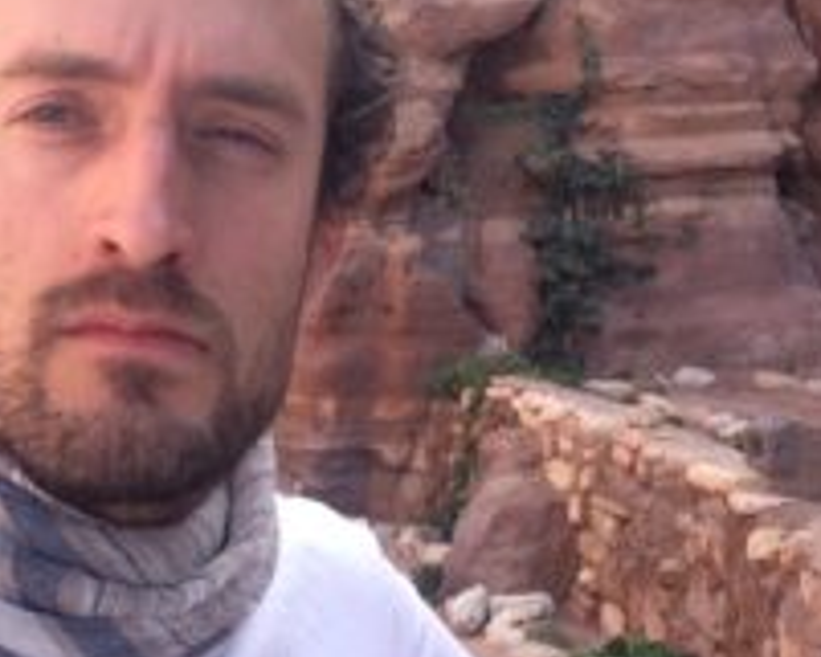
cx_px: 159
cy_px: 180
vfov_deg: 23.7
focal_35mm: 64
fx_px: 1556
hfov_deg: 28.9
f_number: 2.4
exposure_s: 1/216
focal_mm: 2.15
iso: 50
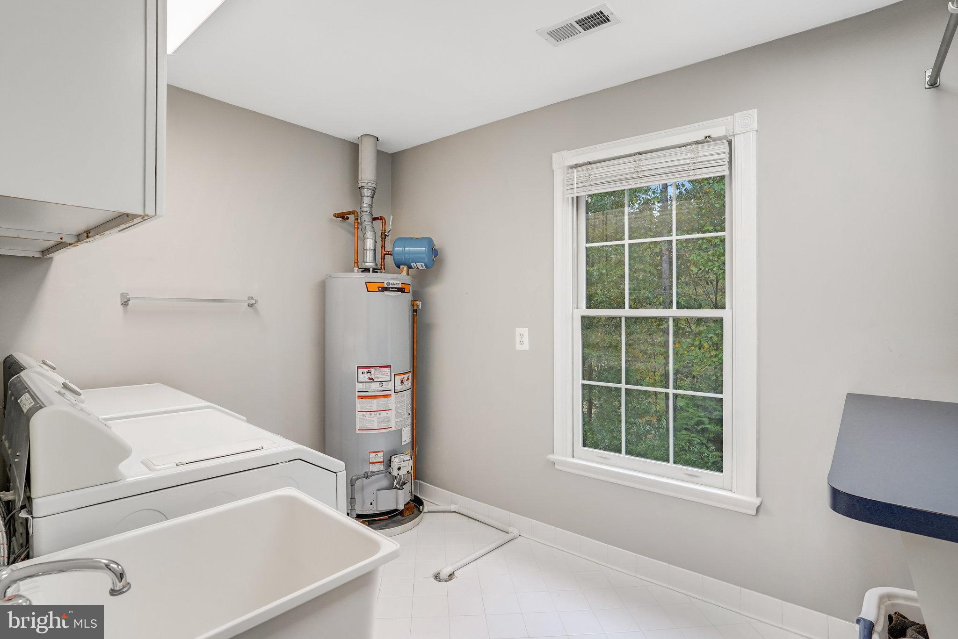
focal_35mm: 17
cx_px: 479
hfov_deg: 93.3
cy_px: 320
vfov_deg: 70.5
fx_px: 453
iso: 1250
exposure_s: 1/100
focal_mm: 17
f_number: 8
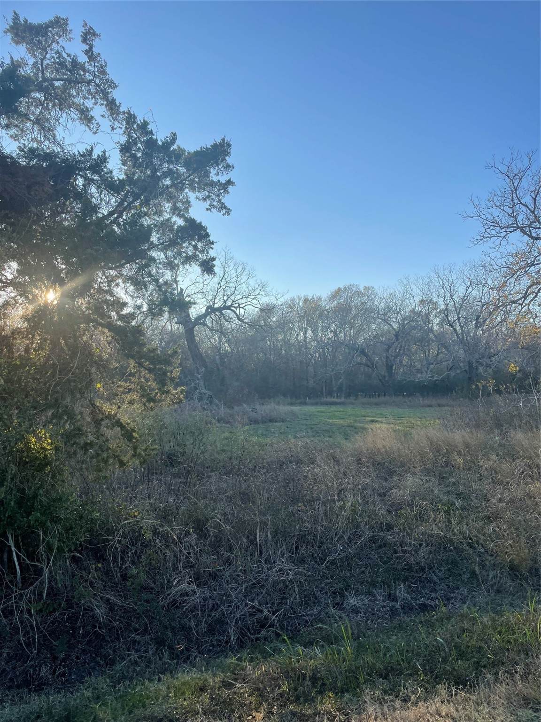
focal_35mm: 26
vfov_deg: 67.3
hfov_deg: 53.1
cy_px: 361
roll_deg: +1.2
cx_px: 270
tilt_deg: +2.2
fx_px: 542
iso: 32
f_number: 1.6
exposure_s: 1/2020
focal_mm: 4.2
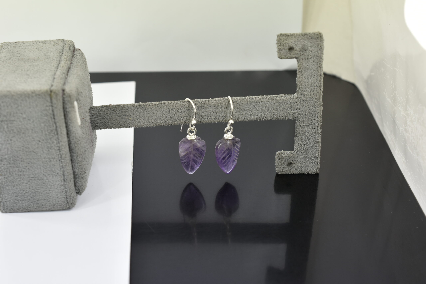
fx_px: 710
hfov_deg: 33.4
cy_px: 142
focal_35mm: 60
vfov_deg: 22.6
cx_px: 213
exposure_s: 1/250
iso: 360
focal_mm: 40
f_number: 8
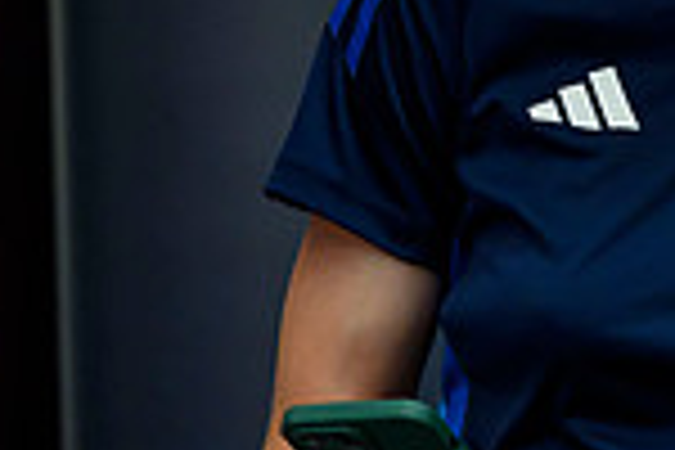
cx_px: 1155
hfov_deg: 4.1
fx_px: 9243
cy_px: -182
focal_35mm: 493
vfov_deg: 2.8
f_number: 3.5
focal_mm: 120
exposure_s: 1/400
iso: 4000
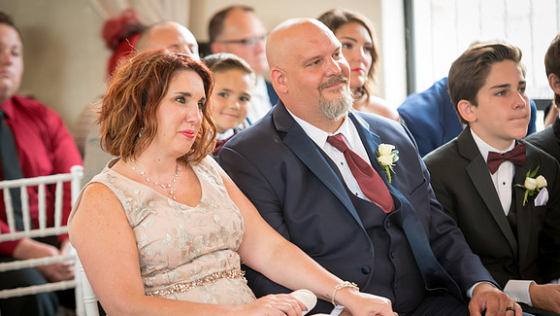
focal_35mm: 163
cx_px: 280
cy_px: 172
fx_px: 2421
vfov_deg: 7.5
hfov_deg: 13.2
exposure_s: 1/45
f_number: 2.8
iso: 1100
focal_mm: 155
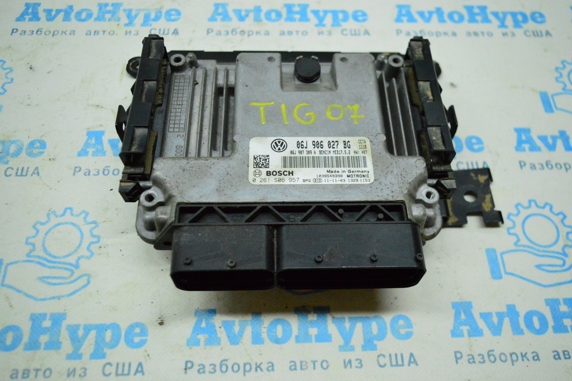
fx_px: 524
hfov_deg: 57.3
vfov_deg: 39.9
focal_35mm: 33
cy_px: 190
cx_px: 286
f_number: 3.8
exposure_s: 1/1000
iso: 6400
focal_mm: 22
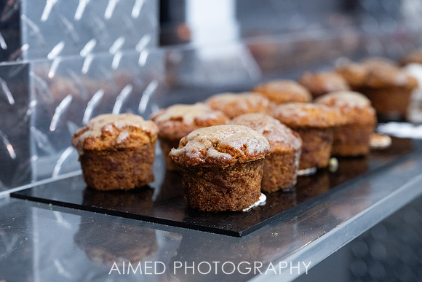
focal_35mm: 76
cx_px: 201
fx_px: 889
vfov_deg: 18.0
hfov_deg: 26.7
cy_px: 140
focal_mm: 70
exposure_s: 1/200
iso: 3200
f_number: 6.3
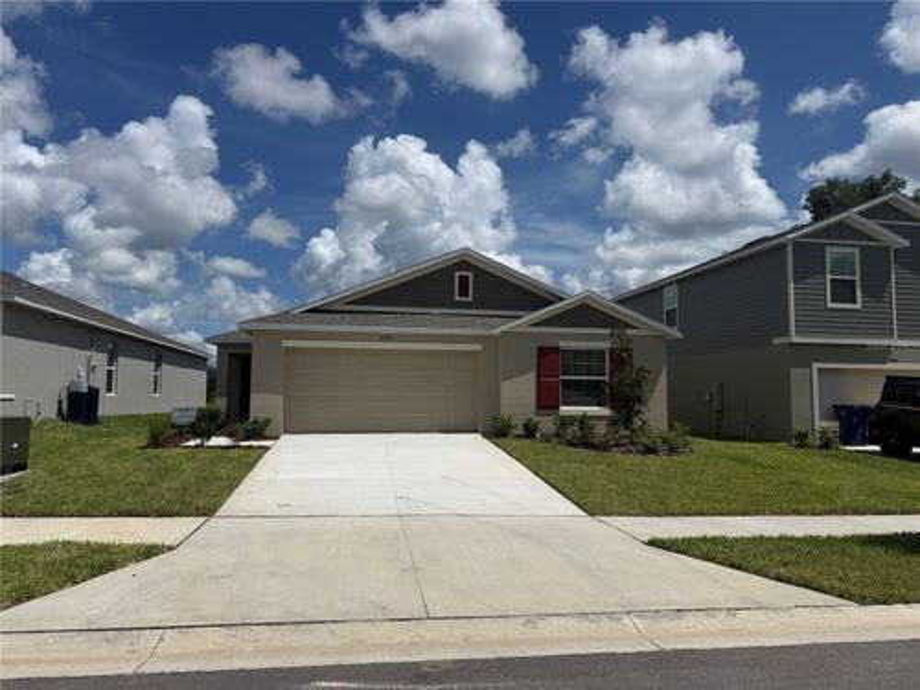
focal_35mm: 24
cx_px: 460
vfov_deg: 56.8
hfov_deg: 71.6
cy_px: 345
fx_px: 638
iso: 80
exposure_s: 1/14286
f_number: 1.78
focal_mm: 6.76
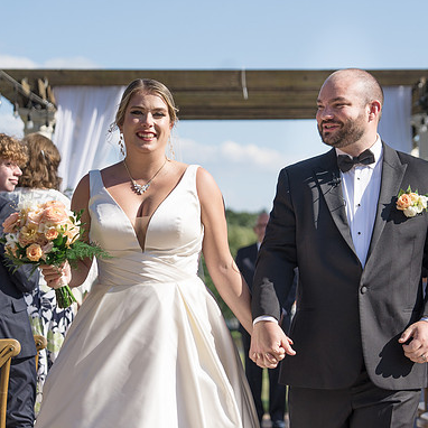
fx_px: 1735
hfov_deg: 14.1
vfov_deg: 14.1
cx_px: 262
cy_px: 231
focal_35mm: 124
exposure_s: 1/1250
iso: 100
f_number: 4
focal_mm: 86
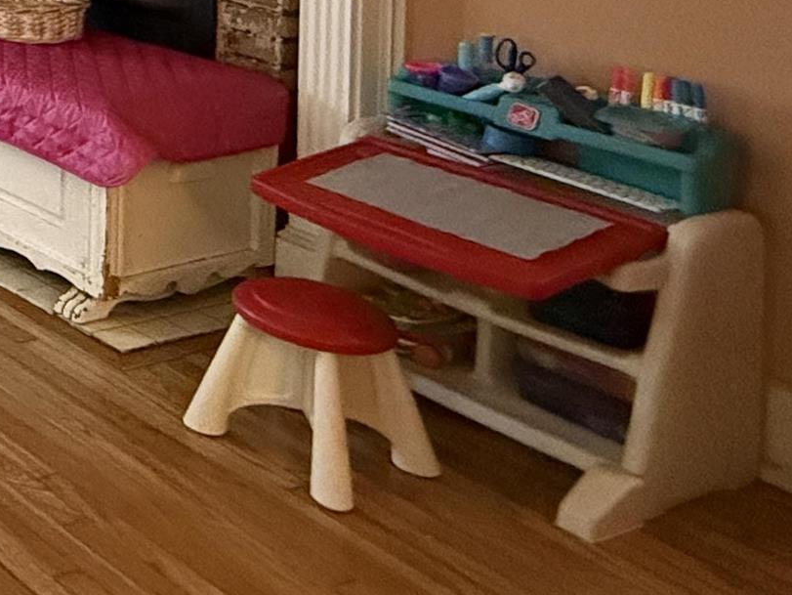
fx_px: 1213
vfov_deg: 23.9
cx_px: -543
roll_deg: +1.3
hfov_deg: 23.6
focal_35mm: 53
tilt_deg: -4.0
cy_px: -194
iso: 1000
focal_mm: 2.22
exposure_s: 1/60
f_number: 2.2
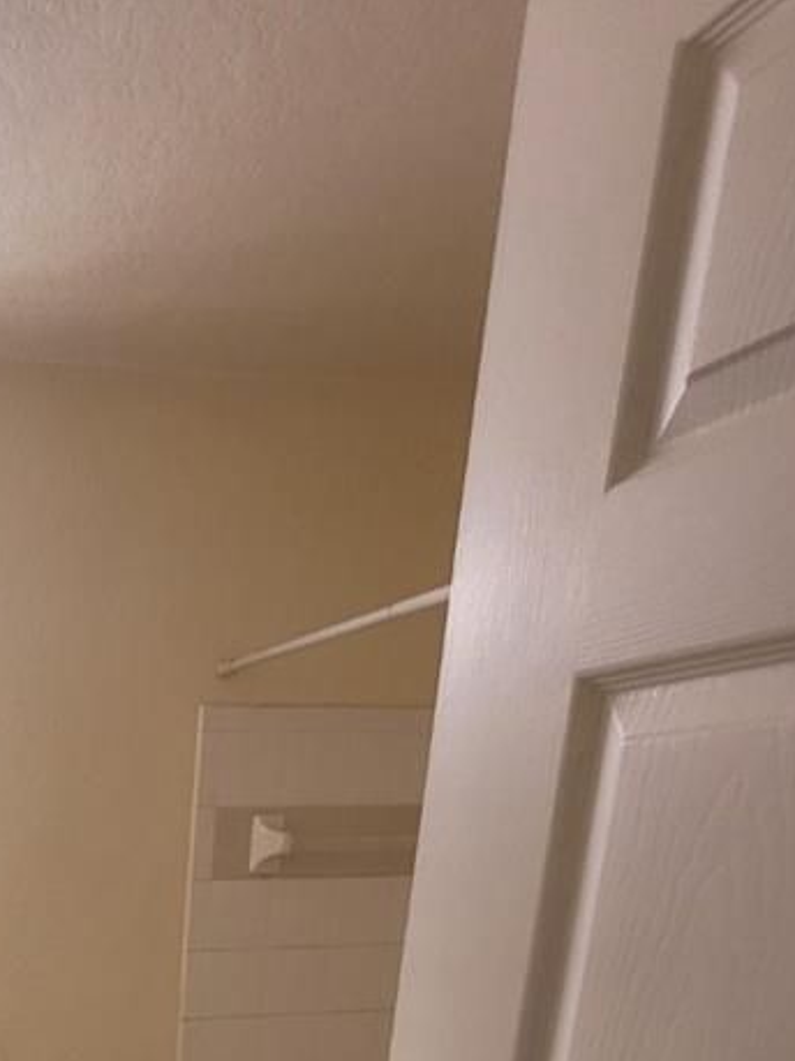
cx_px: -134
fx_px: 1042
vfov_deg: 41.6
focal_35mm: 34
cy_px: 1195
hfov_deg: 34.4
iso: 125
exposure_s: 1/60
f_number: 2.2
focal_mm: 1.74
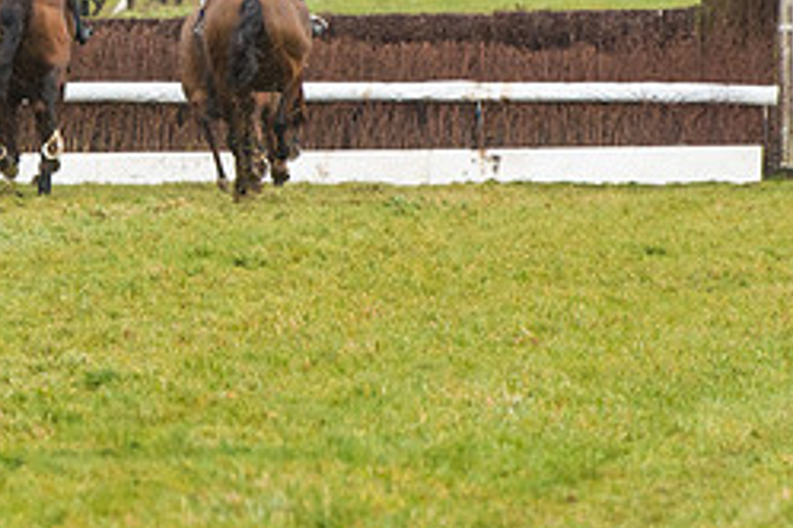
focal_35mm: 769
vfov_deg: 1.8
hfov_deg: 2.7
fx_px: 16938
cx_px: 25
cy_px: -5
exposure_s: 1/1000
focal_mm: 200
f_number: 4
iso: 1000
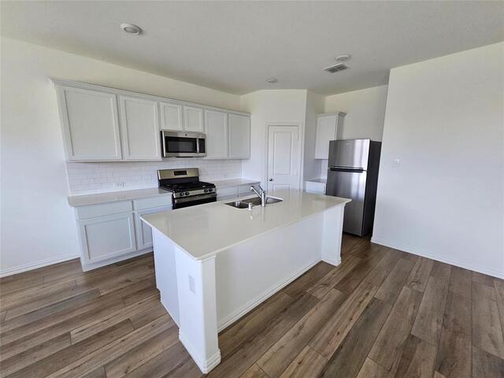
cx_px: 252
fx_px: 189
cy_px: 189
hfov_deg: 106.2
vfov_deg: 89.9
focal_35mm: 13
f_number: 2.2
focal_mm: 2.2
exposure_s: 1/60
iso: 100
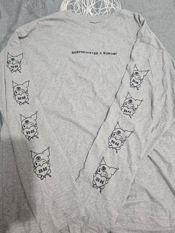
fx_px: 168
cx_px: 89
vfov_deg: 69.4
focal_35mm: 25
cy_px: 117
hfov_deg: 54.9
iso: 640
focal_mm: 6.3
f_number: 1.7
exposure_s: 1/60
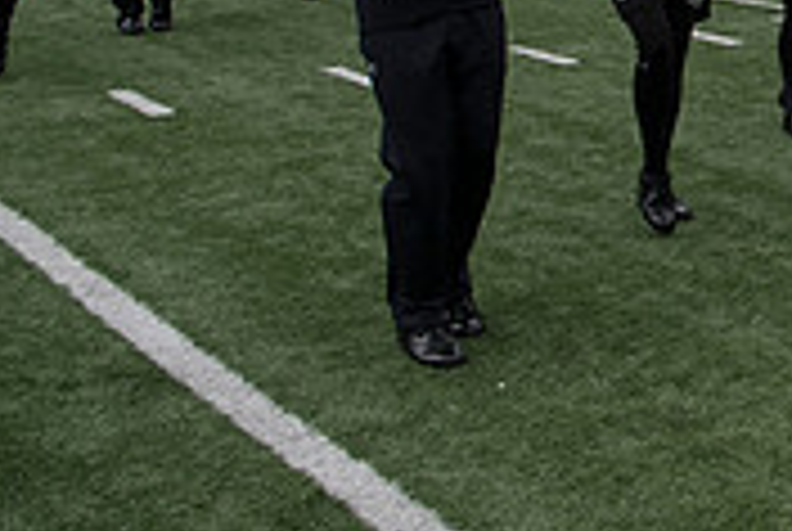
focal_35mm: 79
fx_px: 1741
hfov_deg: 21.3
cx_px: 1210
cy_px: -133
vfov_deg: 16.5
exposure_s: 1/3200
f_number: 5.6
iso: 640
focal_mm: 24
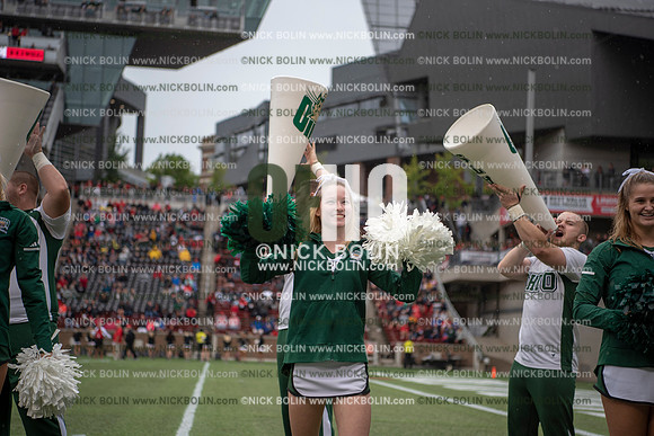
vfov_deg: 19.5
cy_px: 218
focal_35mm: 70
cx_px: 327
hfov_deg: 28.8
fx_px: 1272
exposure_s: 1/1000
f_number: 2.8
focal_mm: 70
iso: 250
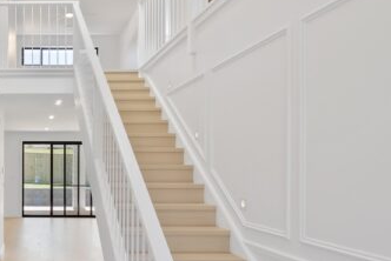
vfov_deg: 35.7
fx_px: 402
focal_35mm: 37
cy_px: 172
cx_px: 16
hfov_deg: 45.3
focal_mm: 16
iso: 640
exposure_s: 1/25
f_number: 10
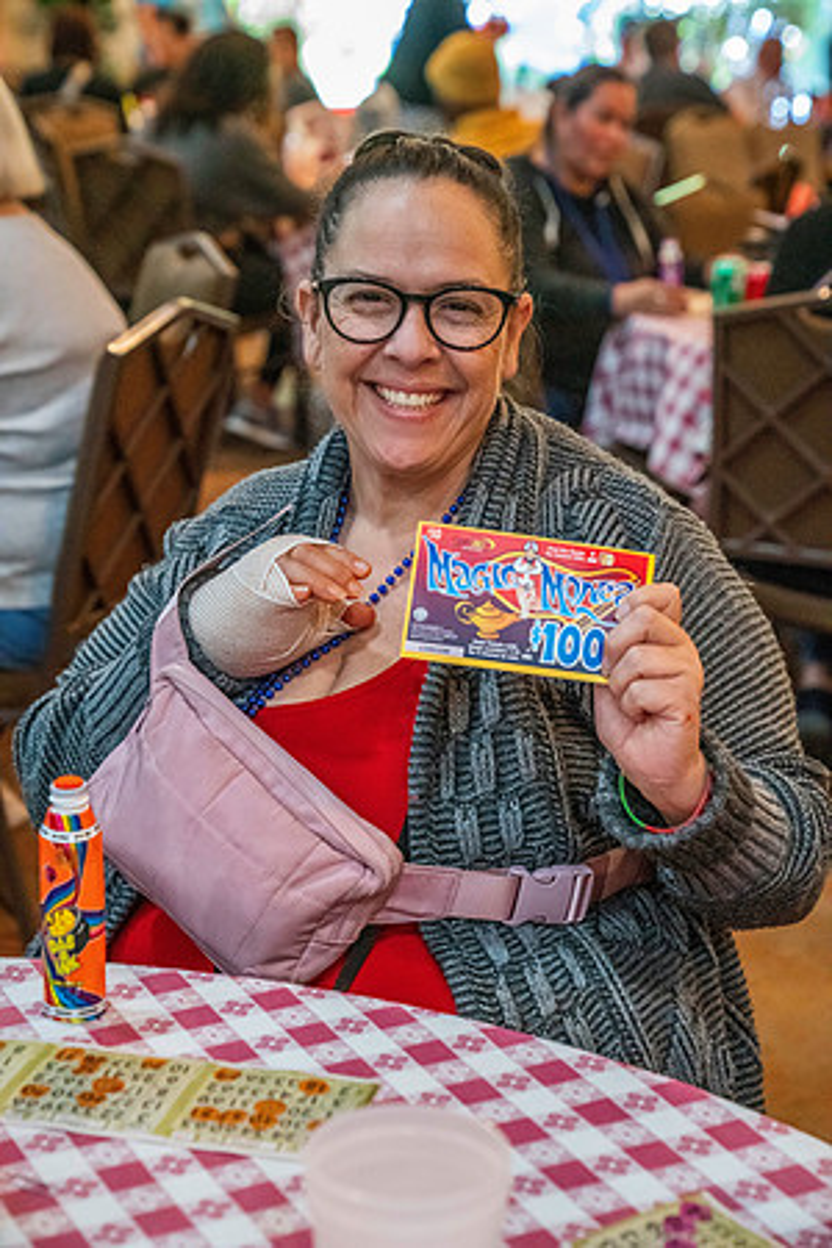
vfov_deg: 28.8
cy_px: 624
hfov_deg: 19.5
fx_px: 2426
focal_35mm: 70
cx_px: 416
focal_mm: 70
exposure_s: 1/200
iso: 16000
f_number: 4.5
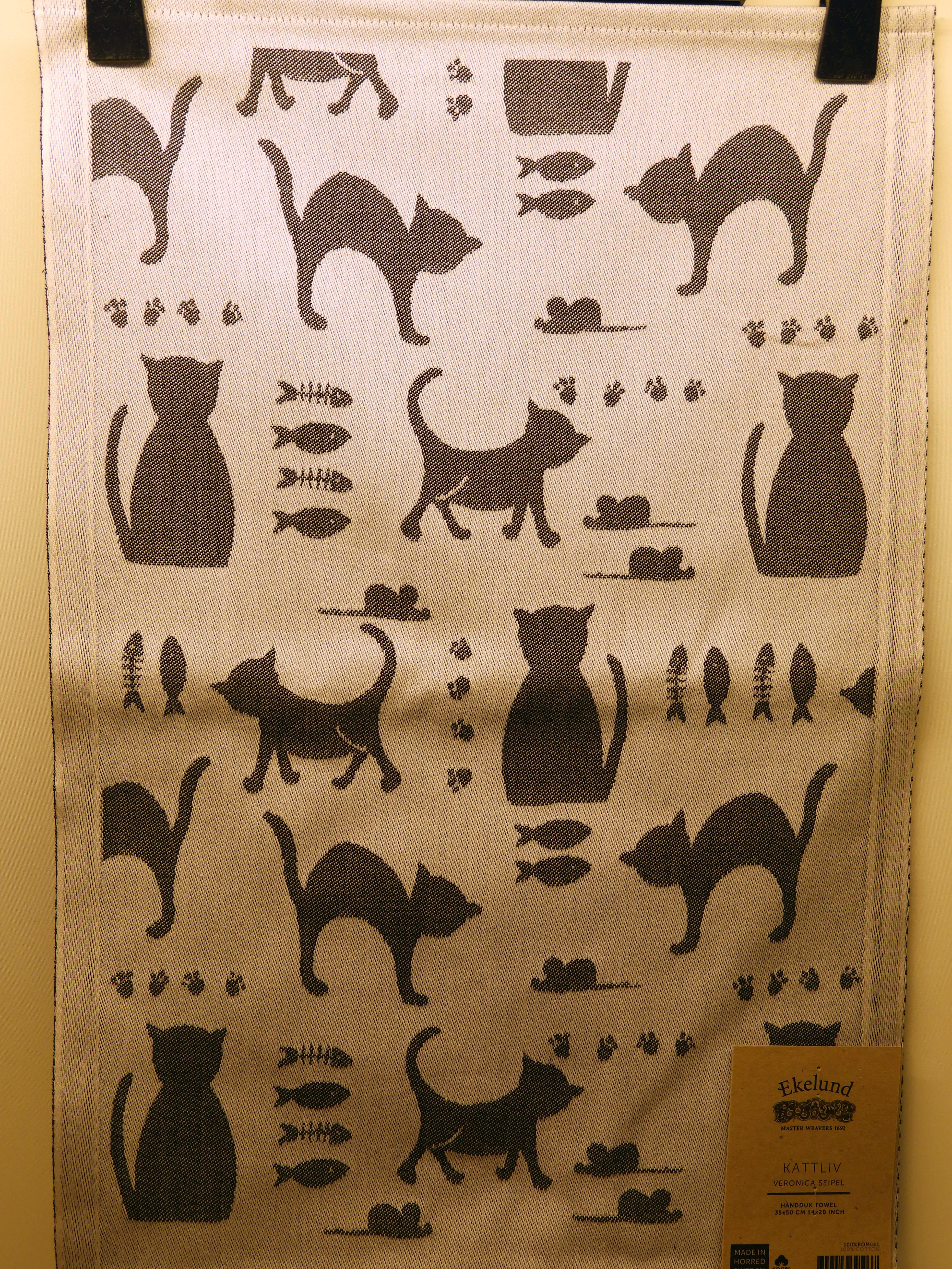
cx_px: 476
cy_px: 634
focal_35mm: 50
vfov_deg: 38.2
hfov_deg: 29.1
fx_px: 1833
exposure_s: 1/30
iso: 100
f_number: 4
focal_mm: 9
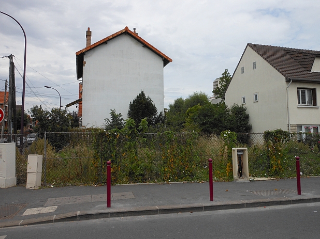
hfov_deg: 61.7
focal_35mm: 29
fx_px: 268
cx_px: 161
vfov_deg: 48.2
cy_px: 116
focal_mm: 5
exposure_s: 1/1000
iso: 80
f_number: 3.7
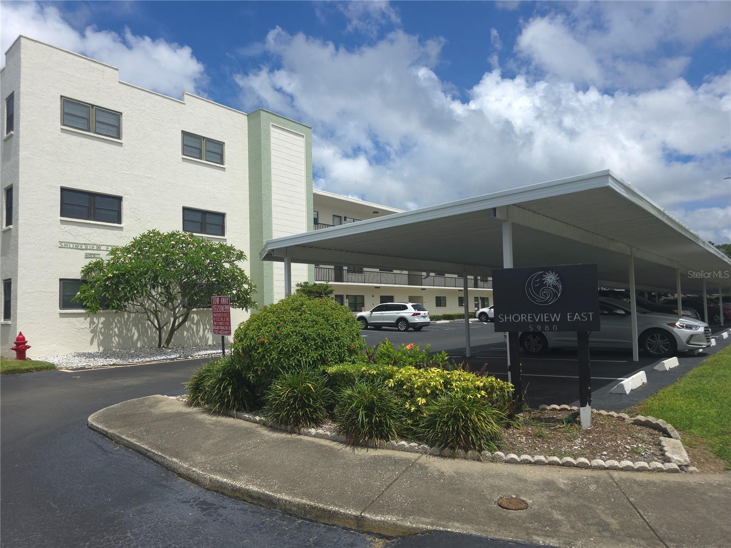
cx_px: 366
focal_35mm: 23
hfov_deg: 73.9
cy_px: 274
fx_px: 486
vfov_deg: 58.9
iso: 12
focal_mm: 6.3
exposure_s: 1/730
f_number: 1.7
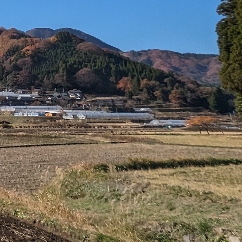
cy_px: -64
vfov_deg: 24.8
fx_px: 482
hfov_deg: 21.3
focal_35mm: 61
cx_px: -165
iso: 48
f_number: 2.2
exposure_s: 1/2703
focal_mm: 2.35
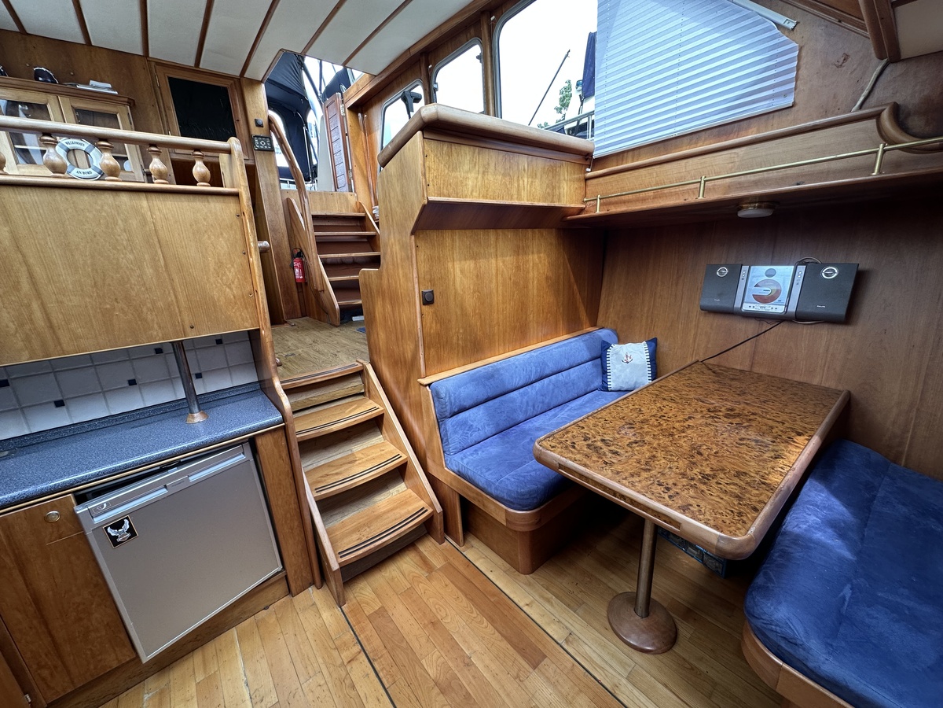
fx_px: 381
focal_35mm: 14
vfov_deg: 85.7
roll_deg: +1.4
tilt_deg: -15.3
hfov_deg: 102.1
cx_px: 472
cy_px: 354
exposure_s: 1/99
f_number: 2.2
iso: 64
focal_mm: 2.22
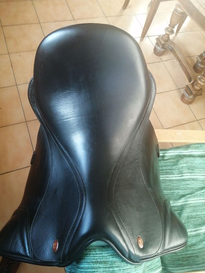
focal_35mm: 26
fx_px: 205
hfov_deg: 53.1
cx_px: 102
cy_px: 136
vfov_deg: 67.3
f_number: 1.8
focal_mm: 3.46
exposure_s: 1/33.3
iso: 200
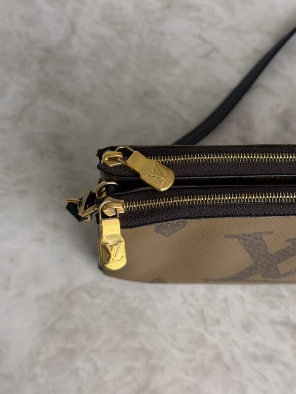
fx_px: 547
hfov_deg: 30.3
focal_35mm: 48
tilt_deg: -68.4
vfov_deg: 39.7
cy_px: 197
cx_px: 148
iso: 100
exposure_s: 1/202
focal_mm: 6.76
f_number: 1.78
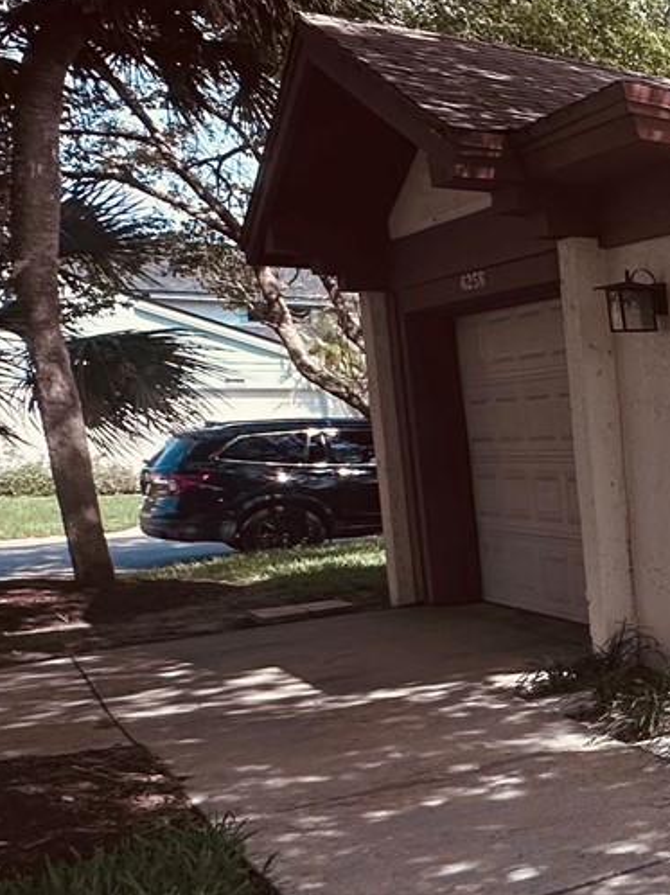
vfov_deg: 42.0
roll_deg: +1.5
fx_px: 1162
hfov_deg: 18.6
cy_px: 523
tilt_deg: -5.7
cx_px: 1372
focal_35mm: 45
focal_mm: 2.22
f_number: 2.2
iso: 40
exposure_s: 1/932
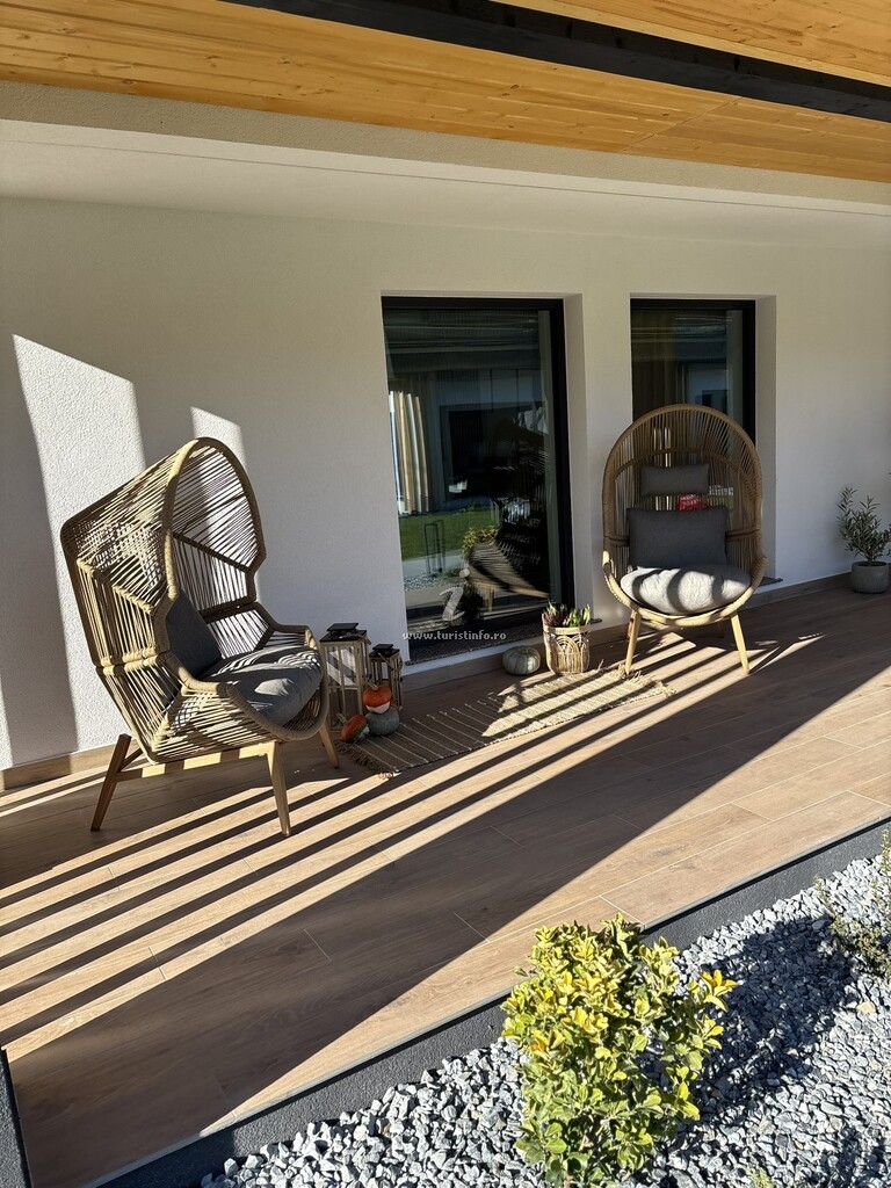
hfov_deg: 53.1
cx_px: 446
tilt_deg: -11.9
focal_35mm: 26
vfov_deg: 67.3
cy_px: 594
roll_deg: +3.4
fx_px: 892
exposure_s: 1/1178
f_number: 1.6
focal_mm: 5.96
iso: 50
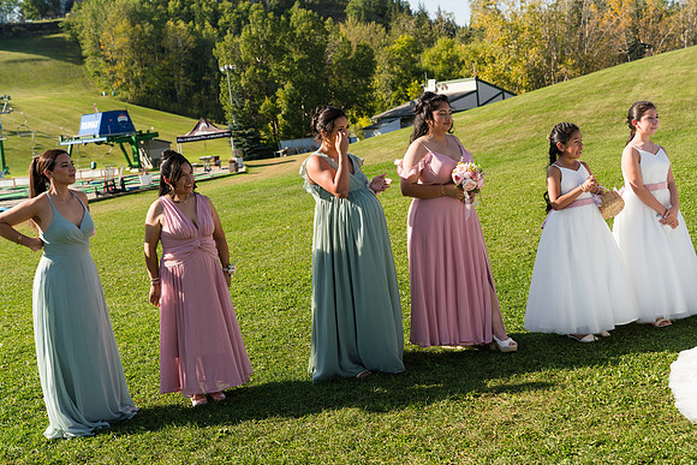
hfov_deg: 41.1
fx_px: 930
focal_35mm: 48
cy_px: 232
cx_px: 348
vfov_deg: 28.1
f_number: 5
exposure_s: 1/800
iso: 250
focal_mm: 48
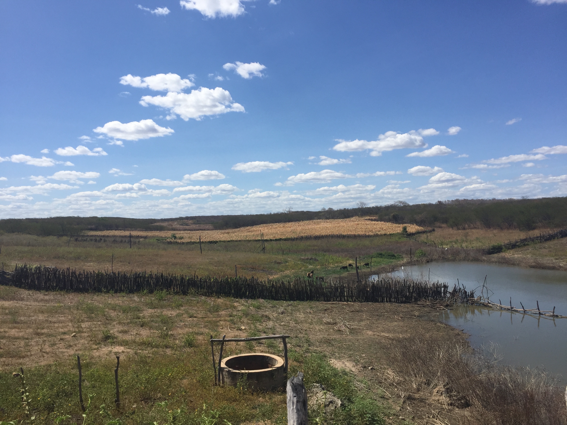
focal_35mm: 29
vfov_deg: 48.2
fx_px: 475
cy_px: 212
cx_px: 284
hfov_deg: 61.7
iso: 32
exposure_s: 1/3300
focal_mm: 4.15
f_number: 2.2
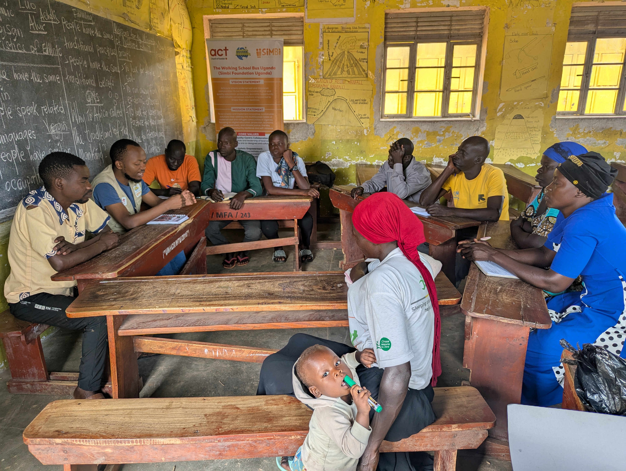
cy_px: 236
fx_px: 435
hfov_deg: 71.5
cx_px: 313
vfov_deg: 56.9
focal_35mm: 24
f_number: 1.85
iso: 32
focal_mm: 6.81
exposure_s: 1/44.6
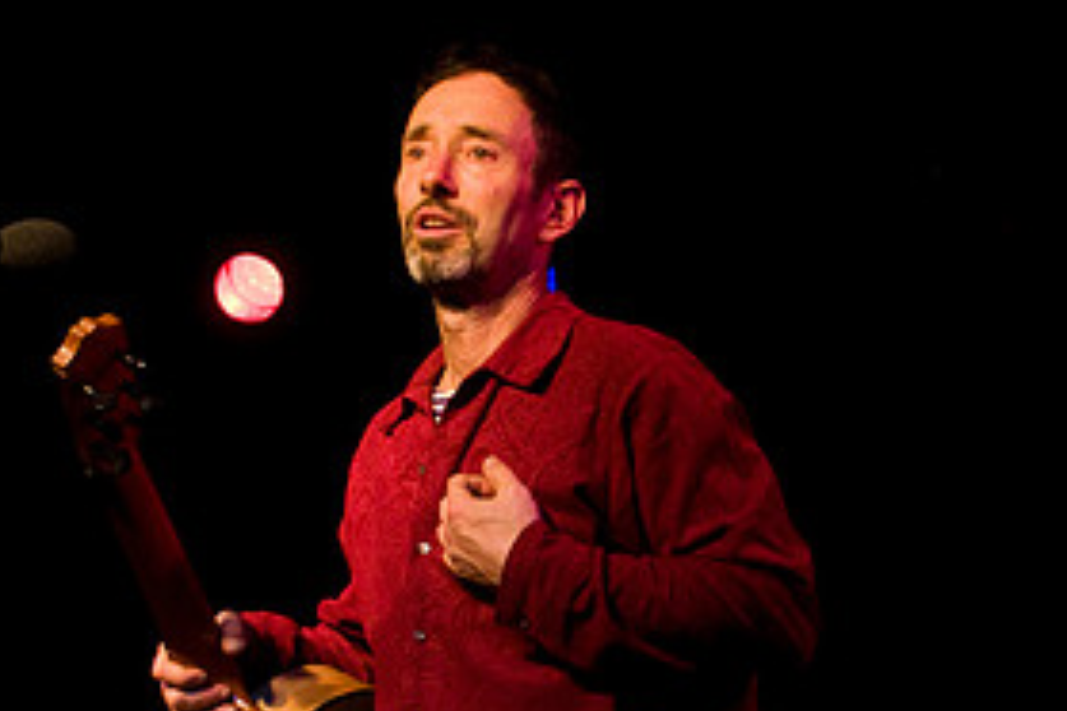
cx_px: 857
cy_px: 514
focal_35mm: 109
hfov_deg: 18.6
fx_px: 3232
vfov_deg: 12.5
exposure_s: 1/100
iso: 800
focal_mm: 35
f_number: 2.8
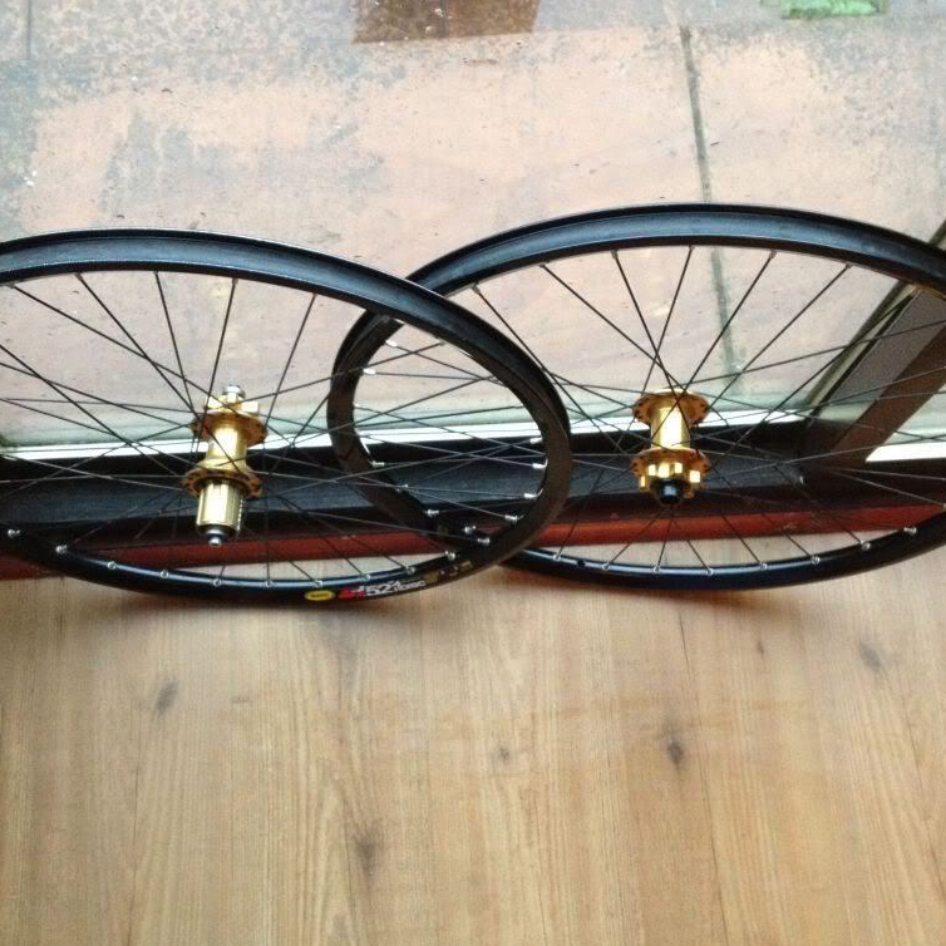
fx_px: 1299
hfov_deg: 40.0
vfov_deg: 40.0
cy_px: 479
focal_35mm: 42
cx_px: 449
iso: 400
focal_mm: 4.3
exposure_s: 1/17
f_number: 2.4
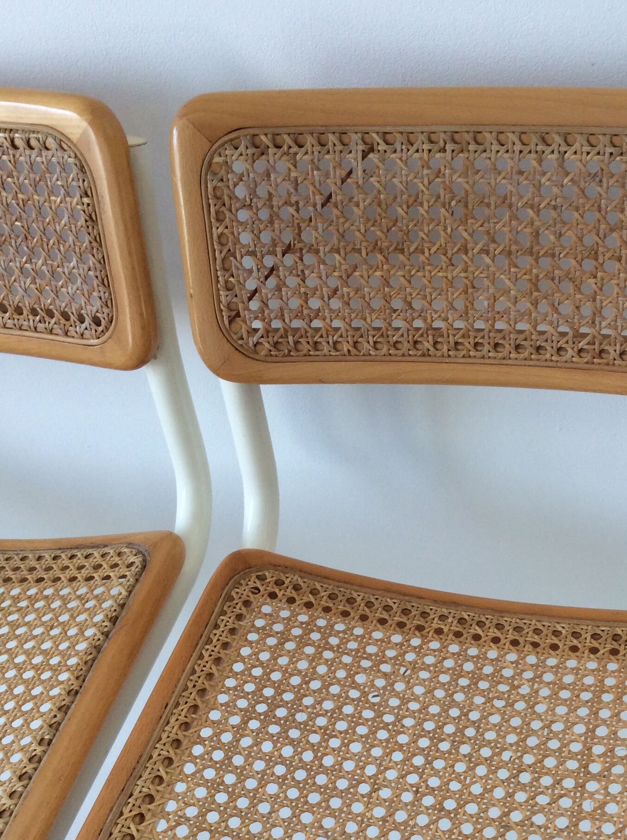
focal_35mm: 46
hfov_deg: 31.2
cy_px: 595
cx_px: 420
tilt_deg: -44.0
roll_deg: +7.1
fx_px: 1114
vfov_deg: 40.5
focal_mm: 3.3
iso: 50
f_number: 2.4
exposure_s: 1/100
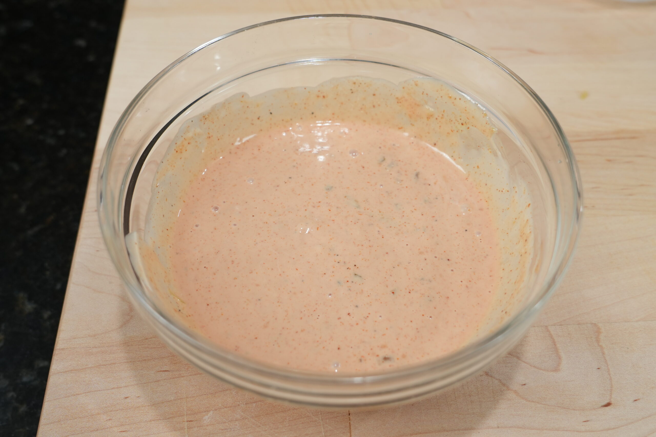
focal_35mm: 36
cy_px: 218
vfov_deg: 36.9
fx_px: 656
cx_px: 328
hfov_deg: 53.1
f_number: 4
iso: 400
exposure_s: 1/160
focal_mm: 24
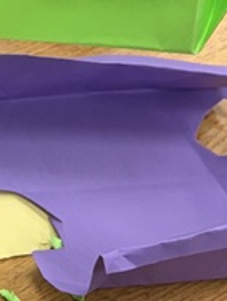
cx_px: -365
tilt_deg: -24.7
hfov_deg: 9.1
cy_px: -330
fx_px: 1237
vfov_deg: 12.1
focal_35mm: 142
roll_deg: -7.3
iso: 100
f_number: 1.6
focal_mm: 5.96
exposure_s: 1/60
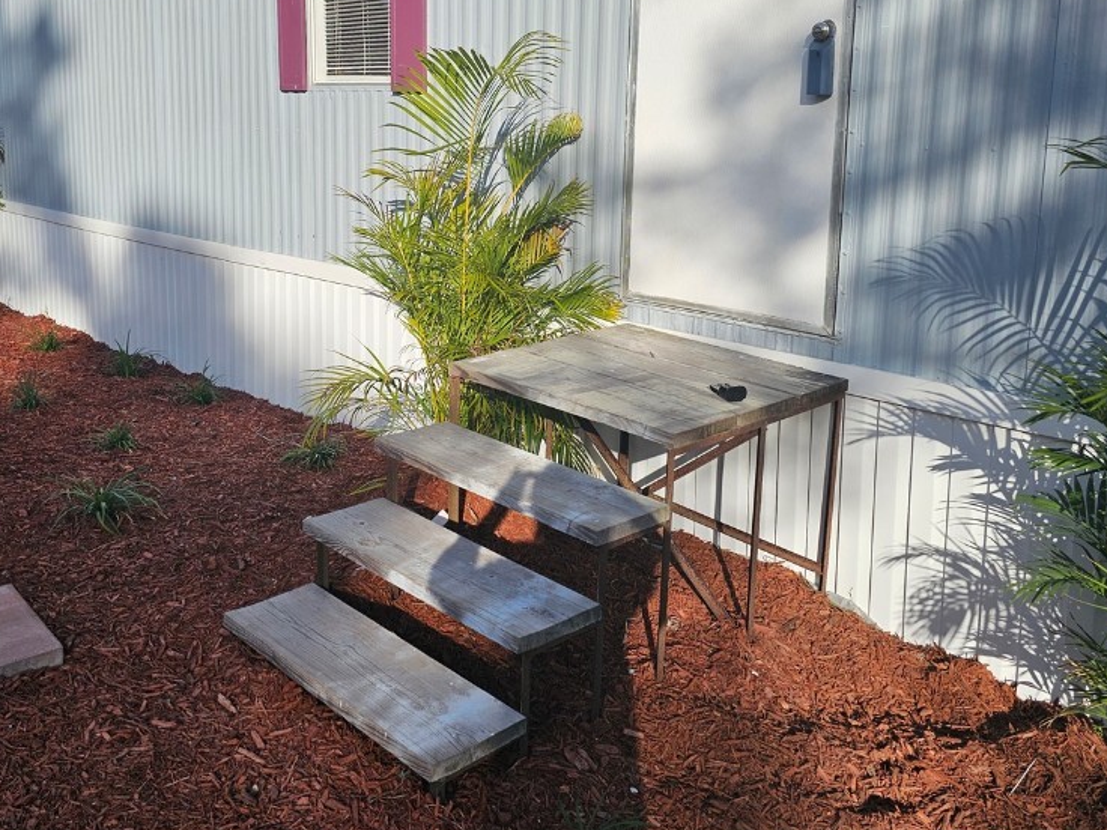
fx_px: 1023
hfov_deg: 56.8
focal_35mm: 32
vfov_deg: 43.5
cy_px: 269
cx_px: 528
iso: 10
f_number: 1.7
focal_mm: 6.3
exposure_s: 1/1055
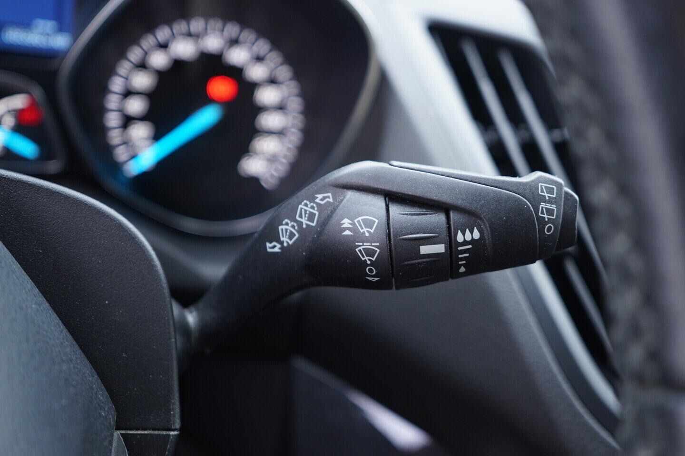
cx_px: 342
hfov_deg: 53.1
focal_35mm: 36
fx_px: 685
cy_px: 228
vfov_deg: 36.9
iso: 400
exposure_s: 1/40
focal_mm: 24
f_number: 2.8
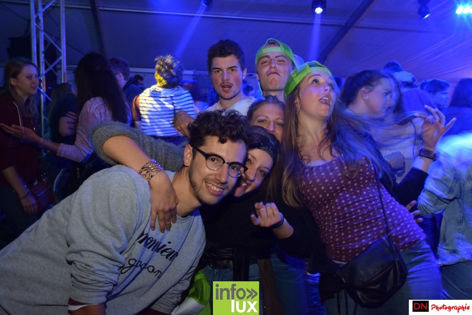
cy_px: 158
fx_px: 452
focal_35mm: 34
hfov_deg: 55.1
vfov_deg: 38.4
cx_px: 236
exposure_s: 1/10
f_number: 4.5
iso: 800
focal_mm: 23
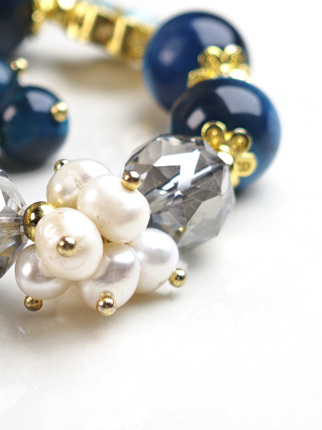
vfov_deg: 13.0
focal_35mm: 151
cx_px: 97
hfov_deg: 9.8
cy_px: 115
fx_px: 1873
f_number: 1.8
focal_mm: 11.5
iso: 50
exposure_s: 1/271
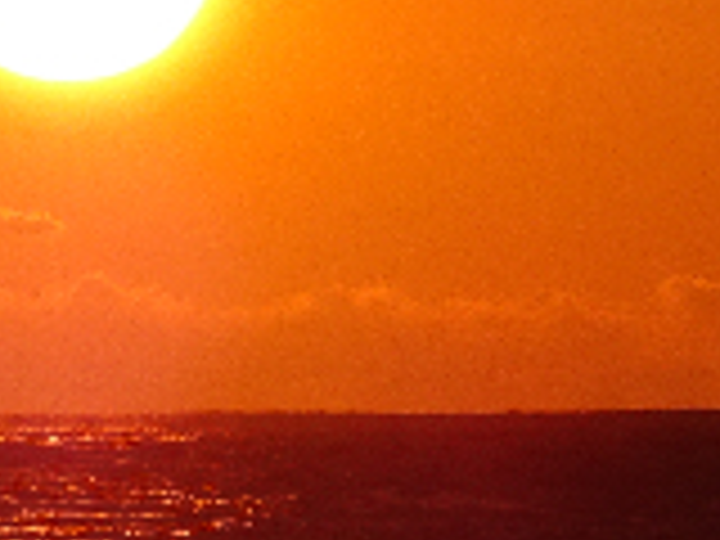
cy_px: 432
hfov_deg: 1.5
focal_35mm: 1353
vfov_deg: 1.1
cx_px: 40
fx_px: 28142
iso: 80
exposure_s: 1/320
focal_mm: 46.32
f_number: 6.3
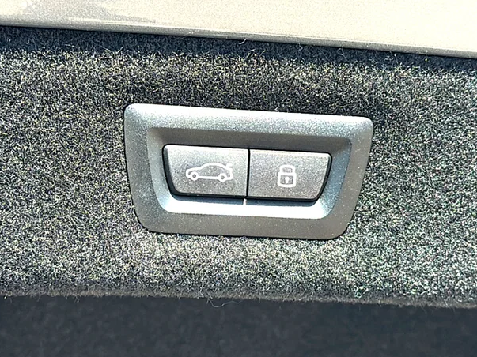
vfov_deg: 22.6
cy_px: 181
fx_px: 896
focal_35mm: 65
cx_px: 233
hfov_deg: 29.8
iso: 80
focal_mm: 6.86
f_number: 1.78
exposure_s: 1/487
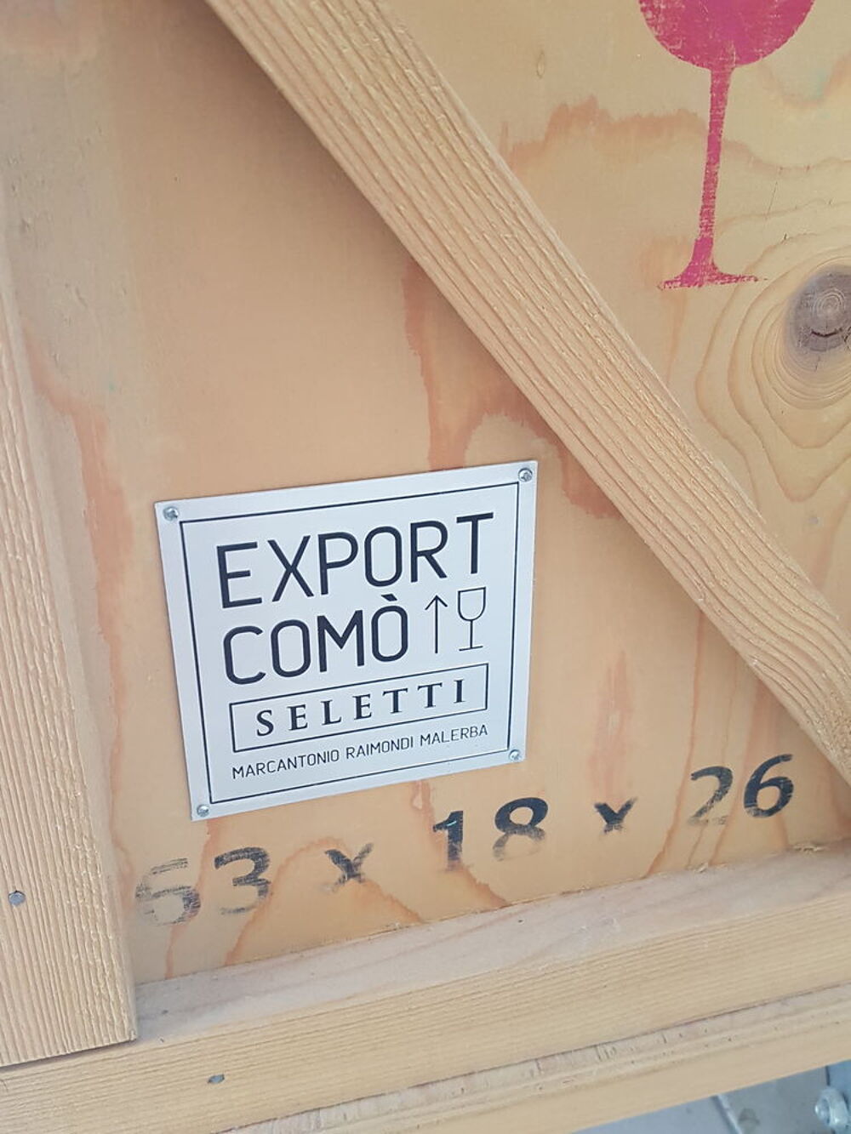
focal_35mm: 26
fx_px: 852
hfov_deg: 53.1
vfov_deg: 67.3
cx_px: 426
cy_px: 567
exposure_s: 1/18
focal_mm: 4.2
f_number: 1.7
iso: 200
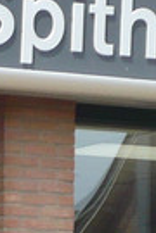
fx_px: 2847
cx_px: 45
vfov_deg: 4.7
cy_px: 337
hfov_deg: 3.1
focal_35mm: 438
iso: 100
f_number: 3.1
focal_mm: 9.9
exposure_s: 1/400
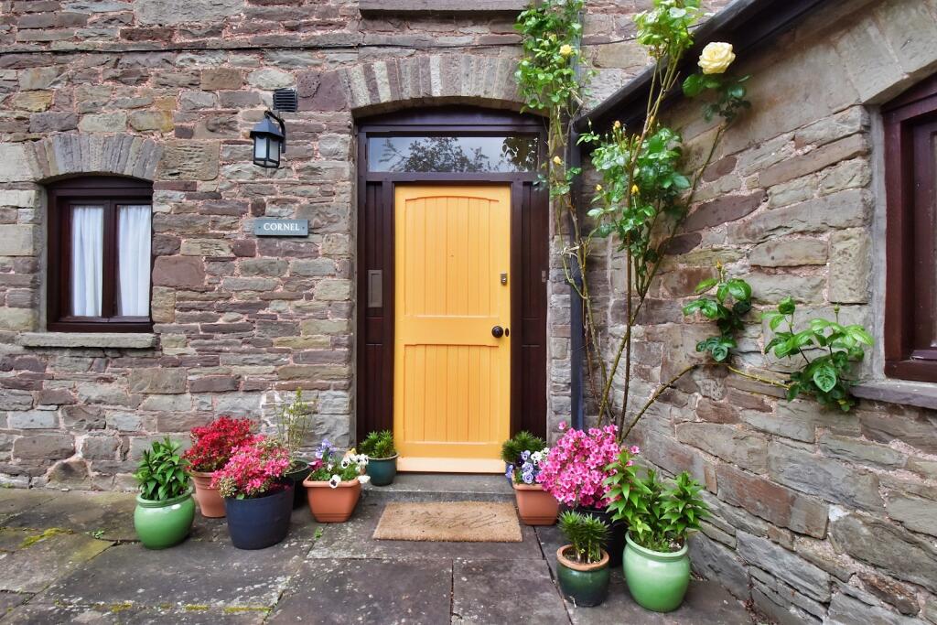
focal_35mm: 18
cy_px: 312
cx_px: 468
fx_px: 469
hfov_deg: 90.0
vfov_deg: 67.4
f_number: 22
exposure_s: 1/30
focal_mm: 12
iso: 800
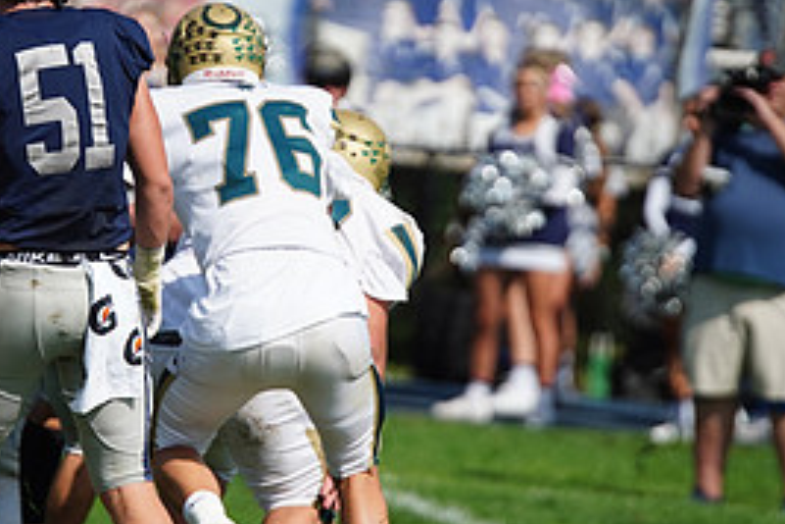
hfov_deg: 3.2
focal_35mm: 651
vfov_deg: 2.1
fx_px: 14194
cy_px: 252
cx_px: 147
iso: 400
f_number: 2.8
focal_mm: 300
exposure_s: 1/8000
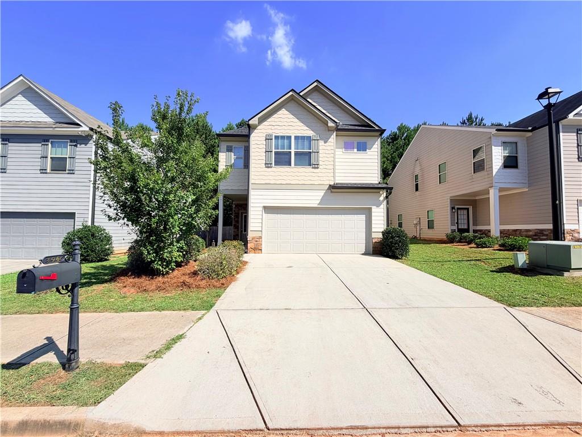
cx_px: 291
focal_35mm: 14
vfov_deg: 85.7
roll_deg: -0.2
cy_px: 218
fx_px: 235
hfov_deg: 102.1
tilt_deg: +3.6
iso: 20
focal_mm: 2.22
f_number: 2.2
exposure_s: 1/1105
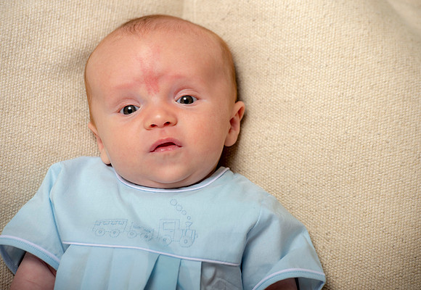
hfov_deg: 9.7
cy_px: 148
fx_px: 2469
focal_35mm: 209
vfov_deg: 6.7
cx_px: 212
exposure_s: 1/200
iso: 250
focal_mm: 200
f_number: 5.6
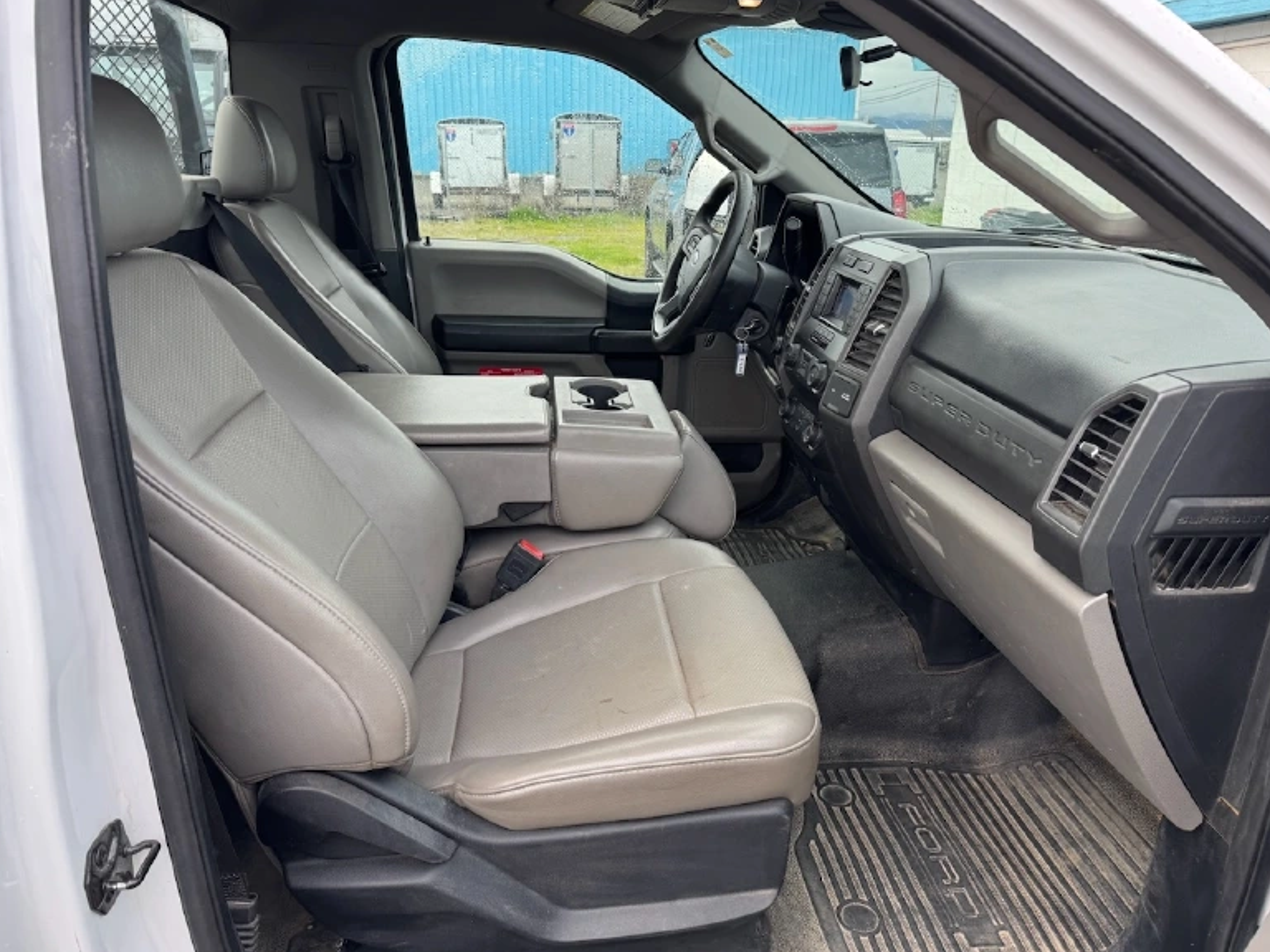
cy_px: 468
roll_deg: +0.0
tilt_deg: -19.0
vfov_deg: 54.9
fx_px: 917
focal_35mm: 25
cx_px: 628
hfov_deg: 69.4
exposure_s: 1/345
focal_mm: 6.76
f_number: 1.78
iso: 80
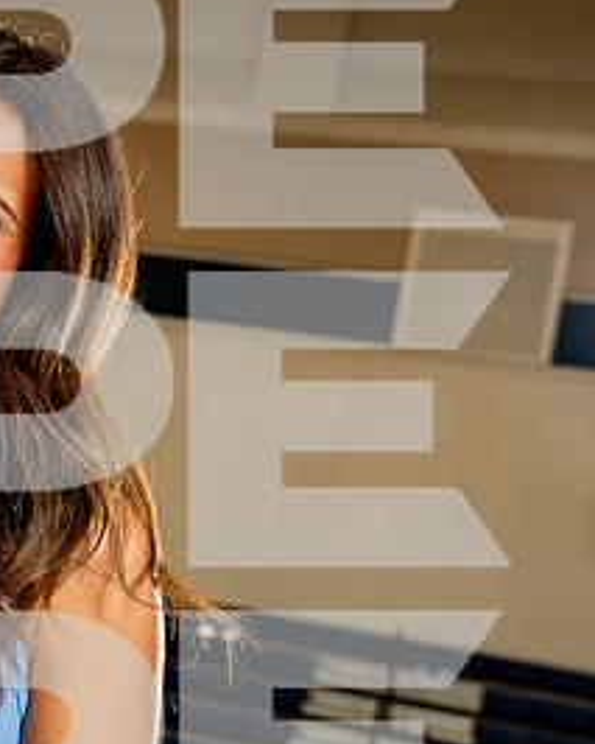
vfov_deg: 20.8
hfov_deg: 15.8
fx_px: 2024
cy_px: 421
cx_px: -201
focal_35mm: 92
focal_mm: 45
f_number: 5.6
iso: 400
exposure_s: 1/250
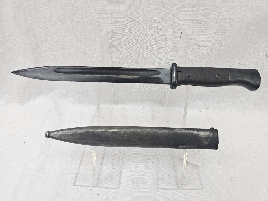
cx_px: 134
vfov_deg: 58.9
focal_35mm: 23
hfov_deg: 73.9
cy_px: 100
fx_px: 178
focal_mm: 6.3
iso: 40
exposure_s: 1/100
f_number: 1.7
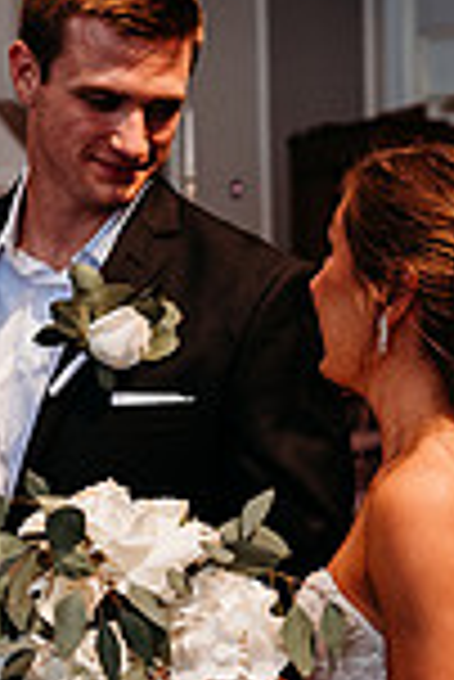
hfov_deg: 14.8
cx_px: 378
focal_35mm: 92
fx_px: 1736
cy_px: 457
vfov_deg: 22.0
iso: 640
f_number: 2.5
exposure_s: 1/160
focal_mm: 24
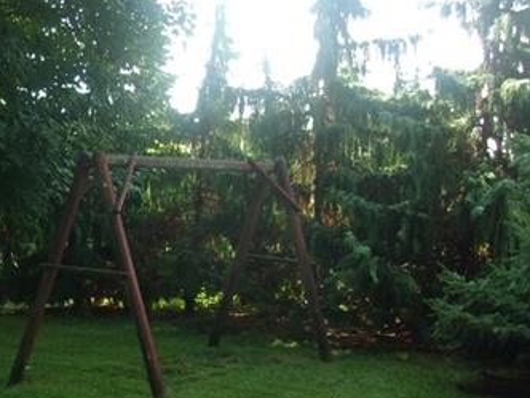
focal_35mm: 65
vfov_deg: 22.5
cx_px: 61
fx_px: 995
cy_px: 246
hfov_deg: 28.7
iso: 80
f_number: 3
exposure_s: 1/140
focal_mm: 4.9
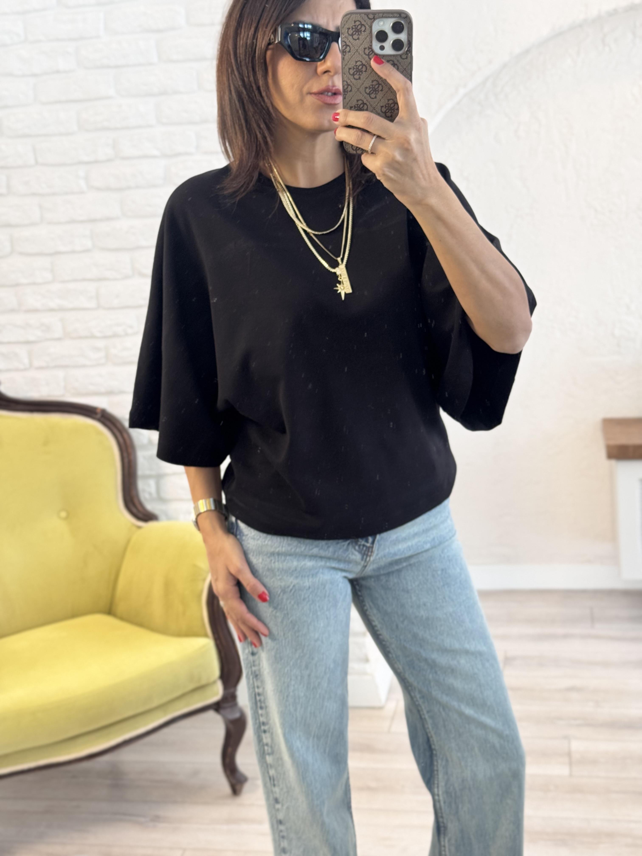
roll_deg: +3.6
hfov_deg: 30.3
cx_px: 321
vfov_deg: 39.7
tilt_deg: -22.3
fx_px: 1187
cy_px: 428
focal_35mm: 48
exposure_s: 1/60
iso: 100
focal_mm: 6.76
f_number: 1.78
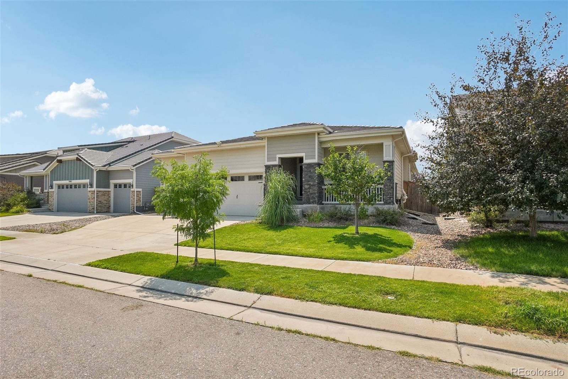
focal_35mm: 18
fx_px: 284
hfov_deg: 90.0
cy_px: 190
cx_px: 284
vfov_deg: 67.4
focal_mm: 12
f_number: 8
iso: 400
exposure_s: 1/2000
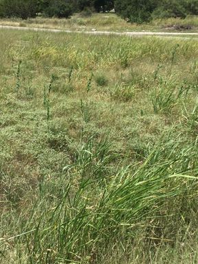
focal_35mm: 54
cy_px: 97
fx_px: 412
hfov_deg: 27.0
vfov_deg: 35.3
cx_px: 83
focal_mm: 3.3
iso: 25
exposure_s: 1/1431
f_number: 2.4
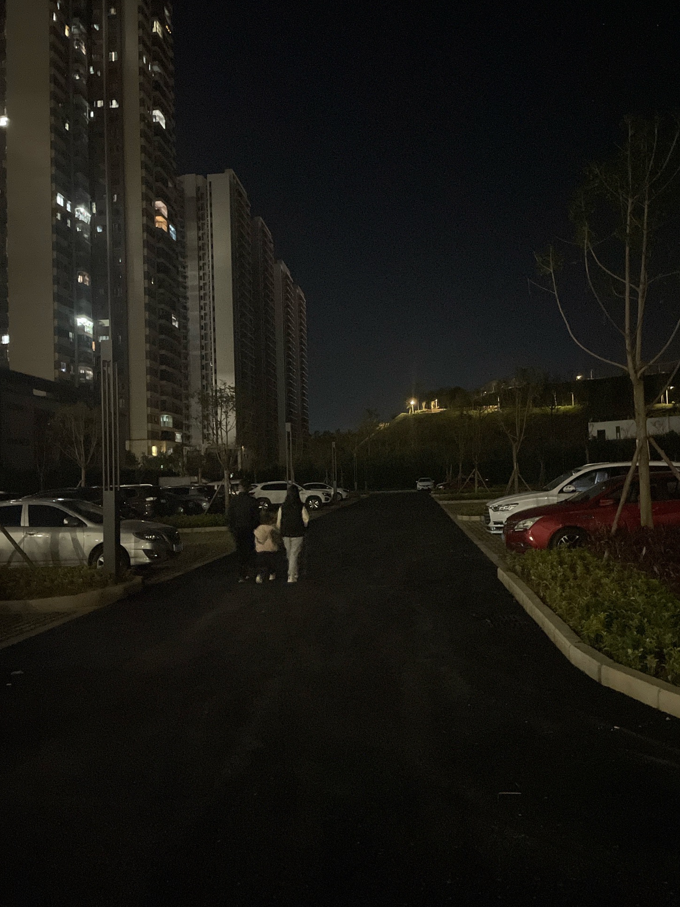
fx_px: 707
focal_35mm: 27
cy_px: 460
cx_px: 345
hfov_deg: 51.3
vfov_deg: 65.3
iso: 6400
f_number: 1.6
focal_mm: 4.2
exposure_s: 1/15
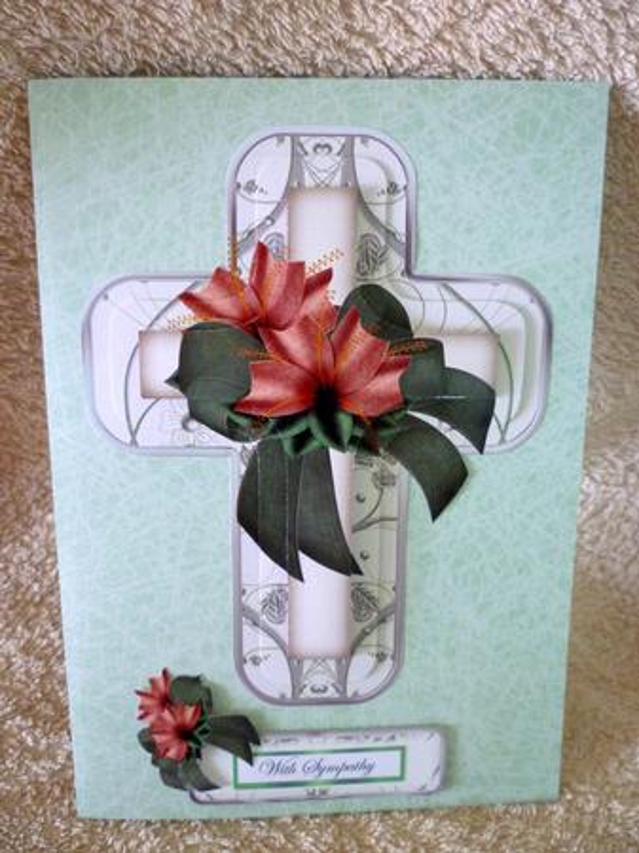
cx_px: 320
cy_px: 426
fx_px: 714
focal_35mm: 29
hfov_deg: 48.2
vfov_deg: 61.7
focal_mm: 5.2
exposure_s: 1/30
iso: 400
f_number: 3.3
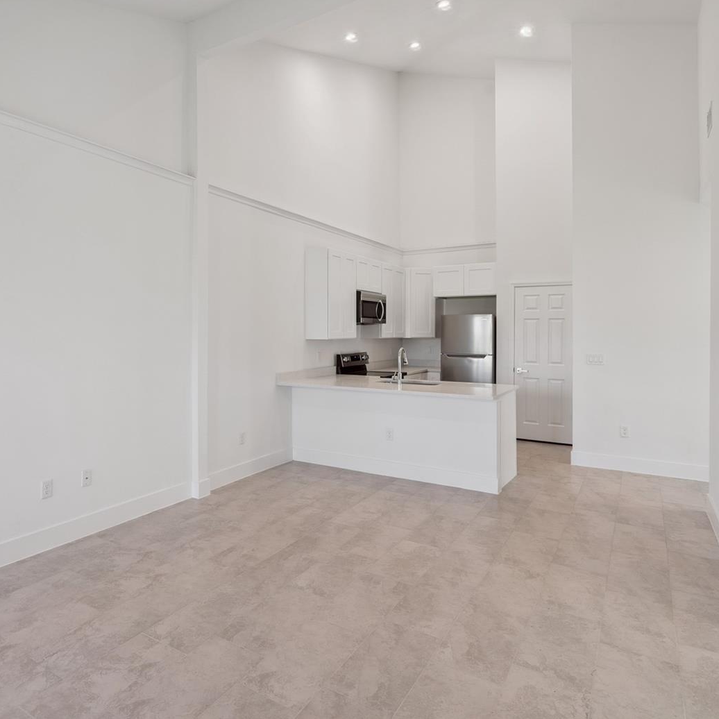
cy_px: 352
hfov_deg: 71.6
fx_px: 493
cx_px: 298
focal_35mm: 21
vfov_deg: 72.1
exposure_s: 1/25
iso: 100
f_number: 9
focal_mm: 16
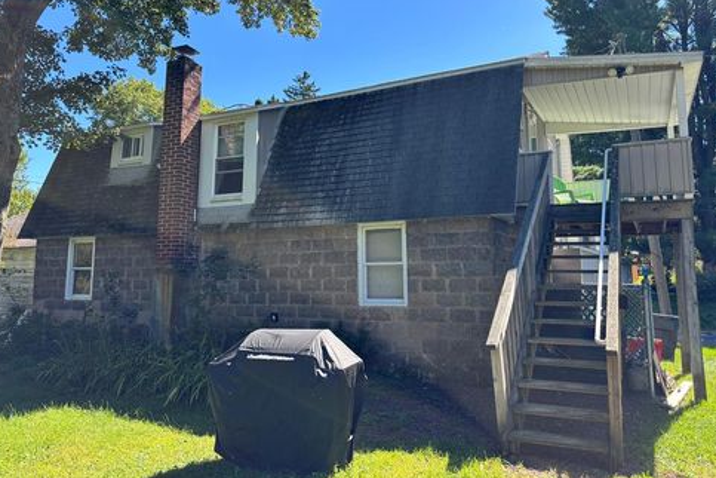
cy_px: 203
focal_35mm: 28
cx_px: 360
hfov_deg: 65.5
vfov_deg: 46.3
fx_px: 557
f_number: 1.6
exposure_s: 1/775
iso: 50
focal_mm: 5.96
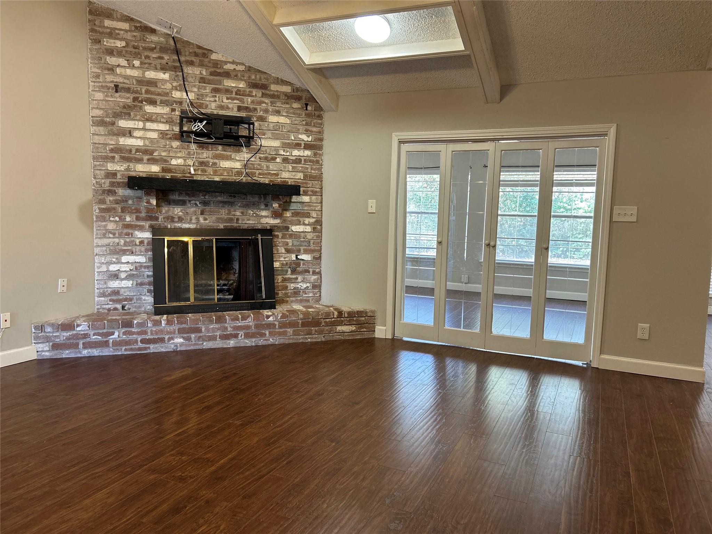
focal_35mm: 26
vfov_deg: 53.1
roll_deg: -2.0
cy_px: 267
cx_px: 356
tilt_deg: -6.4
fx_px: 535
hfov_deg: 67.3
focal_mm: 5.7
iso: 125
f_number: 1.5
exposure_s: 1/60
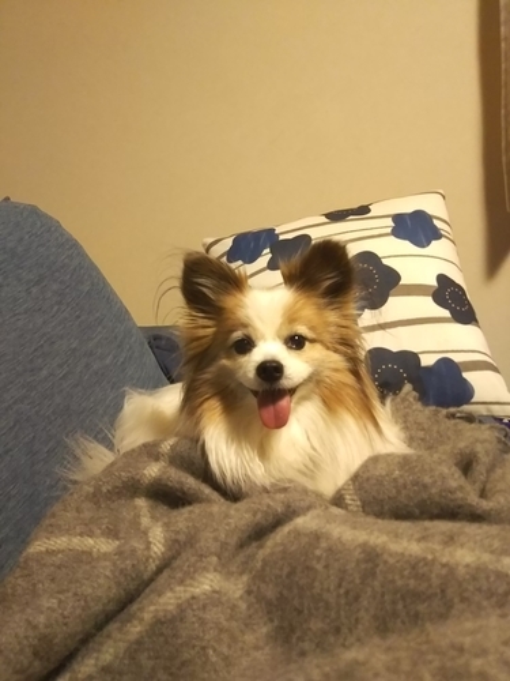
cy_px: 340
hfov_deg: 46.8
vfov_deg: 60.0
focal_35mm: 30
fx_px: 589
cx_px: 255
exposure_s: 1/17
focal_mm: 4
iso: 500
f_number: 2.2
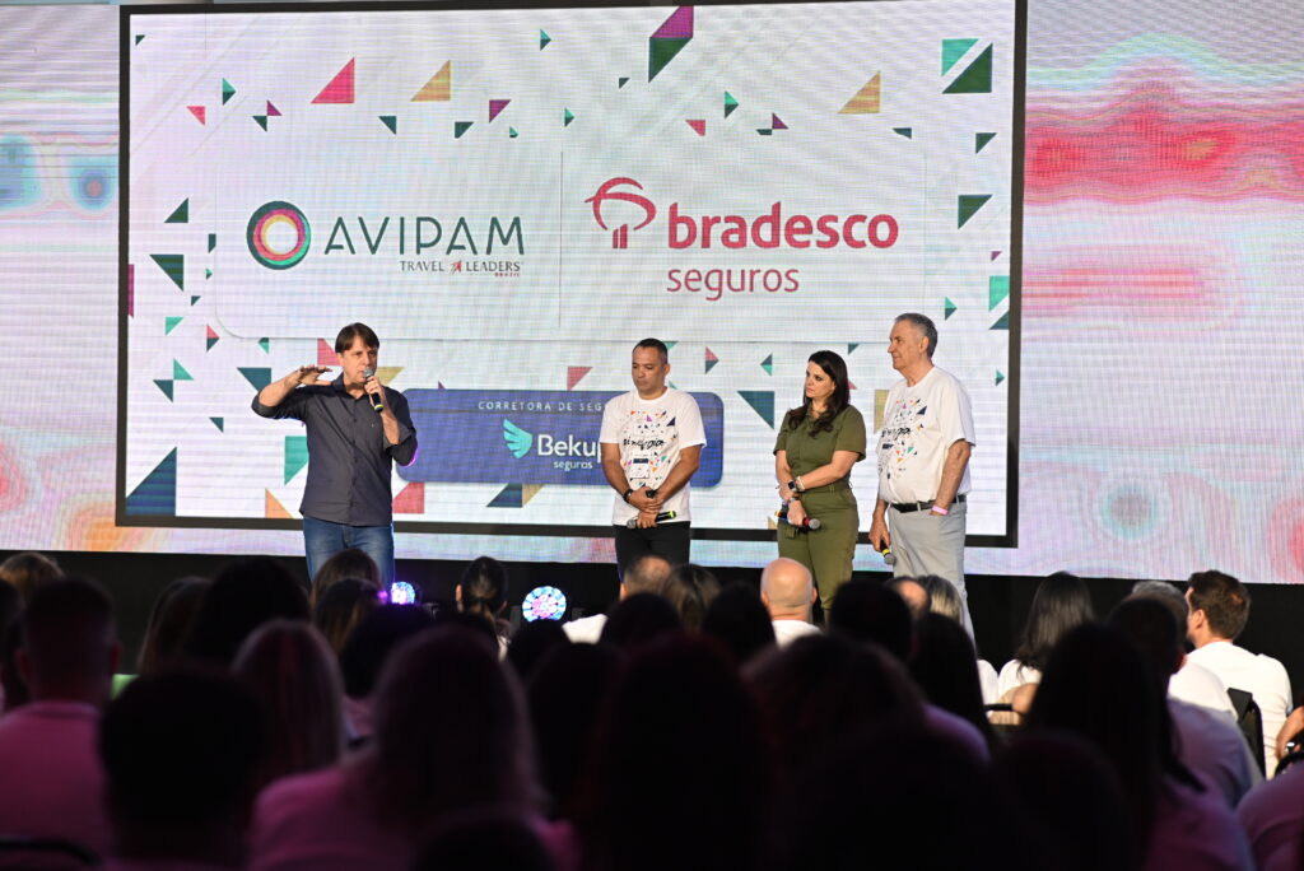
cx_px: 652
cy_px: 436
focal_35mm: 85
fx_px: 3080
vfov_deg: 16.1
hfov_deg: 23.9
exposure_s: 1/200
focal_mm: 85
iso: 640
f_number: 2.2
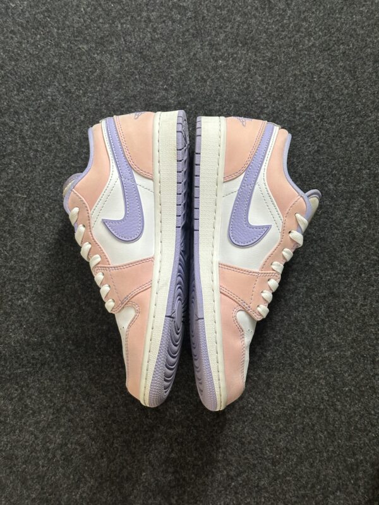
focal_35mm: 48
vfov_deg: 39.6
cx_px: 190
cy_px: 252
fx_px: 700
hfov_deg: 30.3
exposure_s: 1/53
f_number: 1.78
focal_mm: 6.86
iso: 250
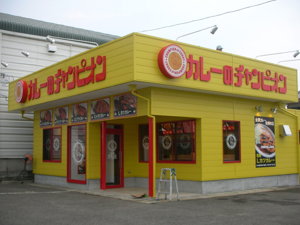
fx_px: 399
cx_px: 150
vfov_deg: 31.5
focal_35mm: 46
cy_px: 112
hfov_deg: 41.2
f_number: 3.5
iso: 50
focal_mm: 7.7
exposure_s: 1/145
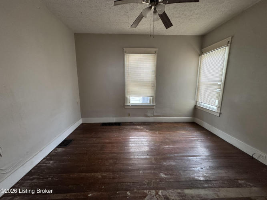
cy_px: 100
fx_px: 108
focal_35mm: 14
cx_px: 134
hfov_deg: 102.1
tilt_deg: -9.9
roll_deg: -0.2
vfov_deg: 85.7
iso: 320
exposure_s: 1/70
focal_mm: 2.22
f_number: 2.2
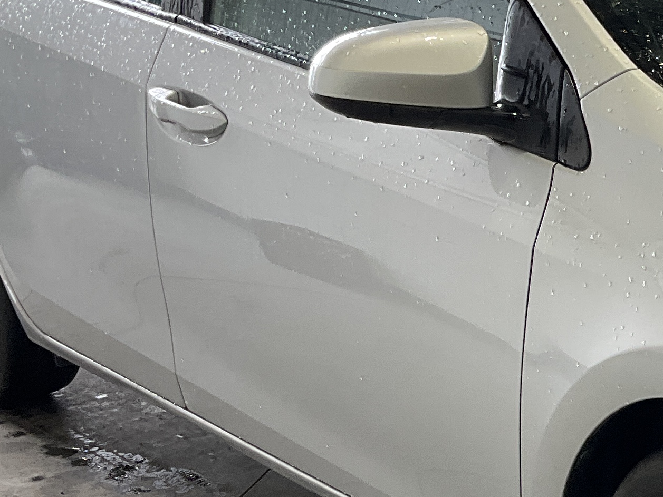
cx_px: 835
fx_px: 1781
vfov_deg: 15.8
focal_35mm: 93
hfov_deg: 19.6
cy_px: 354
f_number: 1.8
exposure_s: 1/120
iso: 50
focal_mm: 3
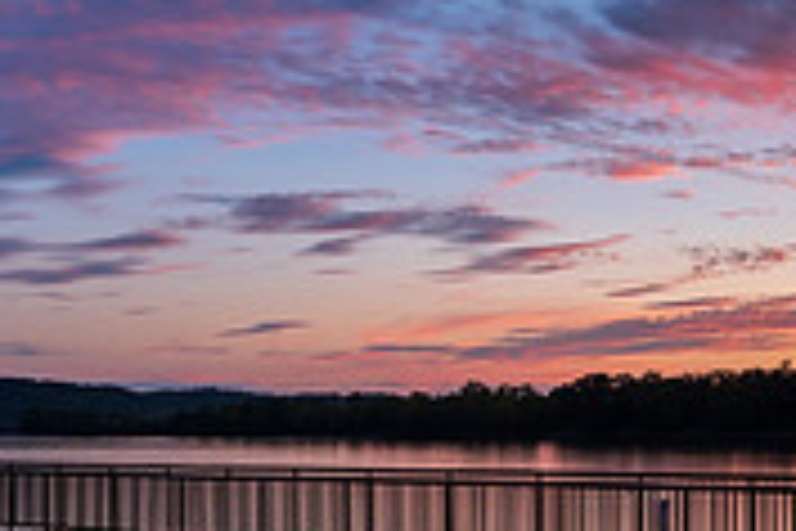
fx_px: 1813
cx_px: 679
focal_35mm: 82
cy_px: 369
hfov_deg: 24.2
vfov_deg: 16.6
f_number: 11
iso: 64
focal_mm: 24
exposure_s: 40
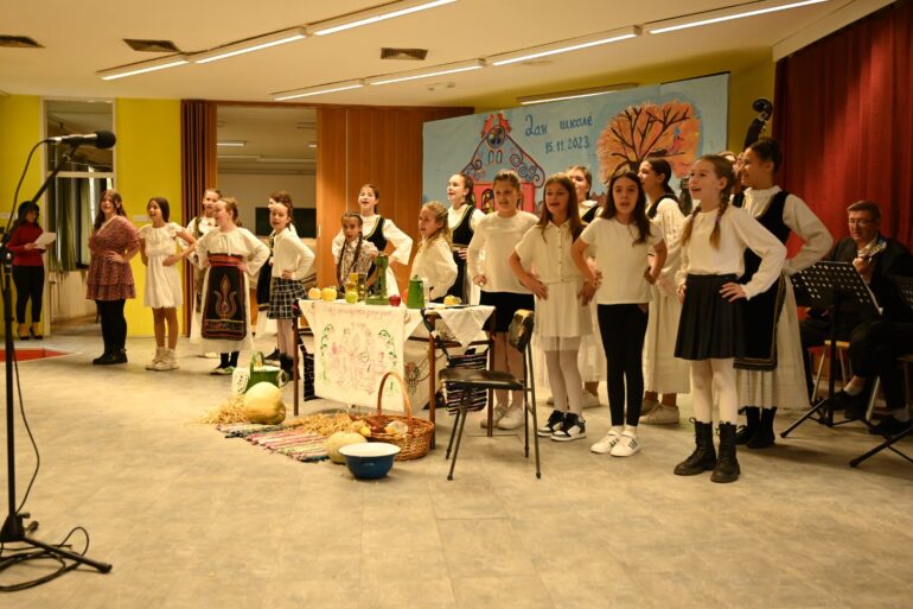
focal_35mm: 34
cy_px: 304
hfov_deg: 56.5
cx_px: 456
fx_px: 849
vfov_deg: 39.4
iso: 800
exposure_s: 1/80
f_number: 4
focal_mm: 33.5
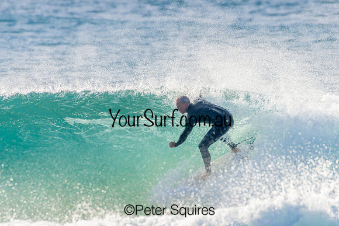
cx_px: 170
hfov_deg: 2.6
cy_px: 113
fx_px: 7535
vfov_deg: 1.7
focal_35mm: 800
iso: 800
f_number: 11
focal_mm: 800
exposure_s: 1/2000
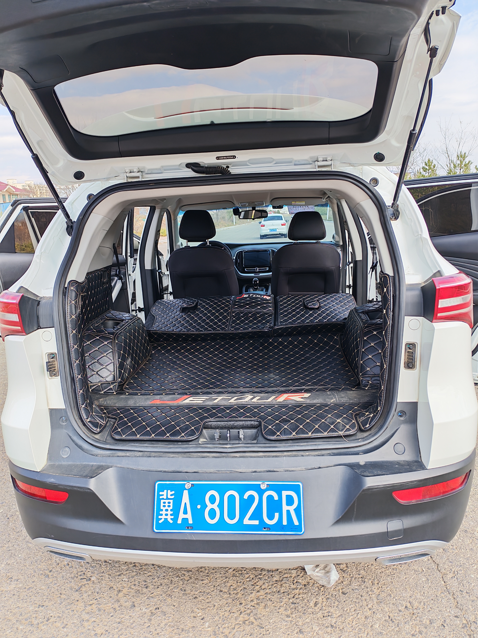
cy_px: 319
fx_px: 497
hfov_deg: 51.4
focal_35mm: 27
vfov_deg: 65.3
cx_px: 239
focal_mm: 6.12
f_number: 1.9
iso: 50
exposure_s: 1/440
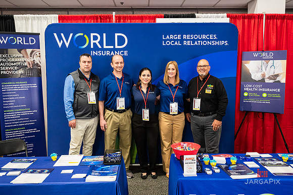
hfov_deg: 58.0
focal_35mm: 32
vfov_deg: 40.5
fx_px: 264
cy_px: 93
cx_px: 146
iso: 5000
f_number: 4
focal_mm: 31
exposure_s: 1/200
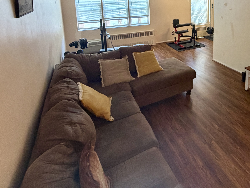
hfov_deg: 62.6
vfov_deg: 49.5
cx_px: 205
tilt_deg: -8.7
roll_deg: -0.2
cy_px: 22
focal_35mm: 25
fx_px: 181
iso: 320
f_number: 2.2
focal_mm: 2.22
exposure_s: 1/60
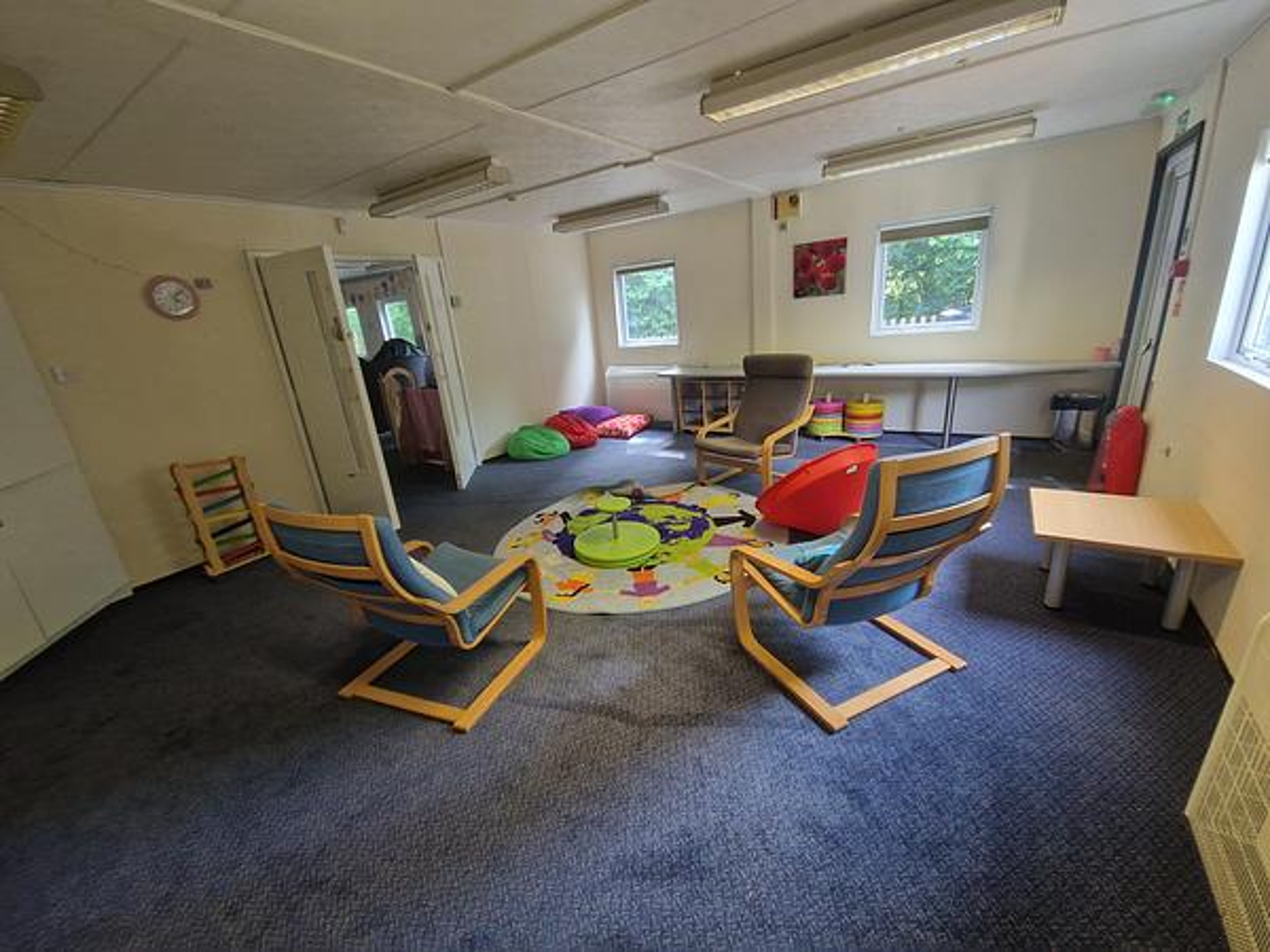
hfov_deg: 106.2
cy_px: 476
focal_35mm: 13
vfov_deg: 89.9
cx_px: 635
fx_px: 477
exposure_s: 1/33
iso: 320
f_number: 2.2
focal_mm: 2.2
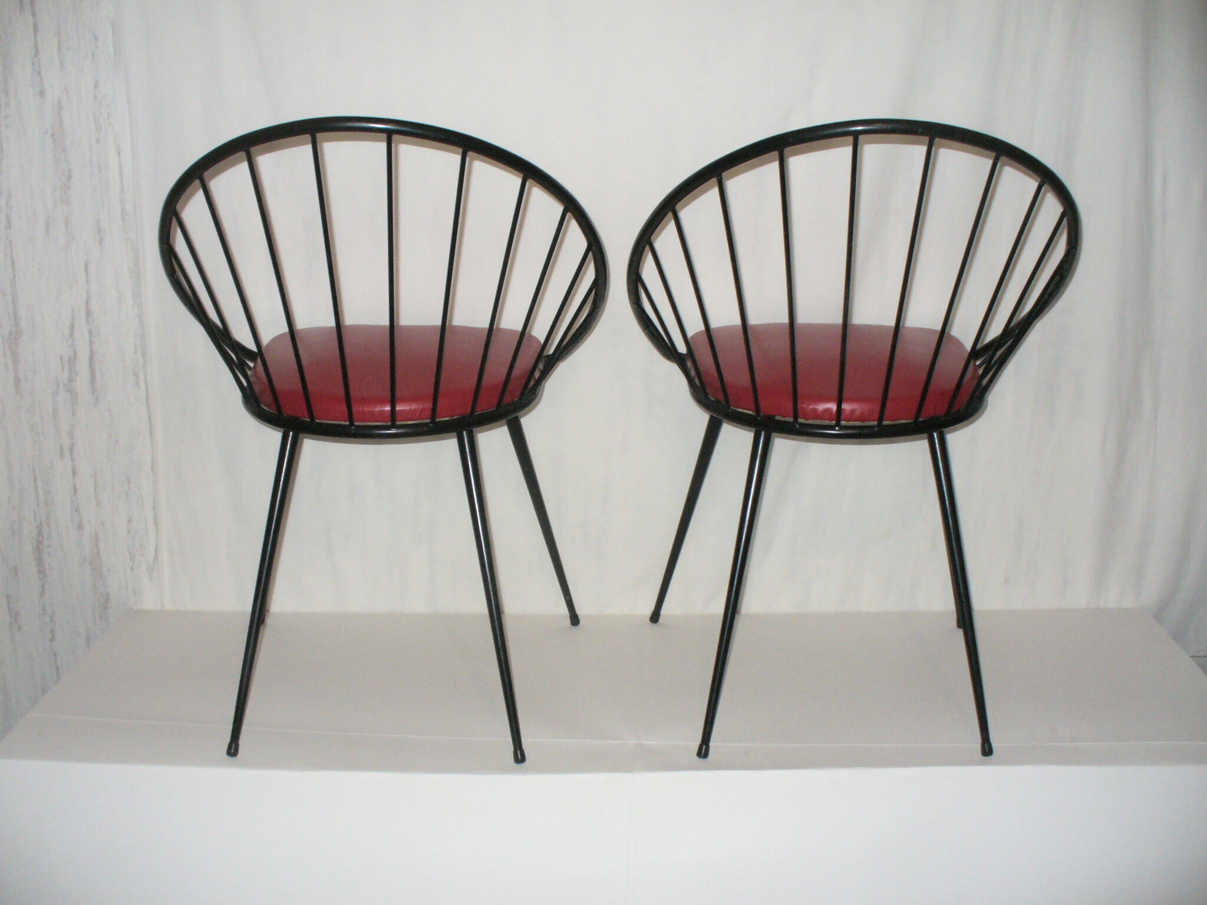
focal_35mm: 37
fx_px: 1290
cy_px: 452
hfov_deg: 50.1
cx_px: 604
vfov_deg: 38.7
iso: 320
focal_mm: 6.1
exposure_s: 1/30
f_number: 2.8
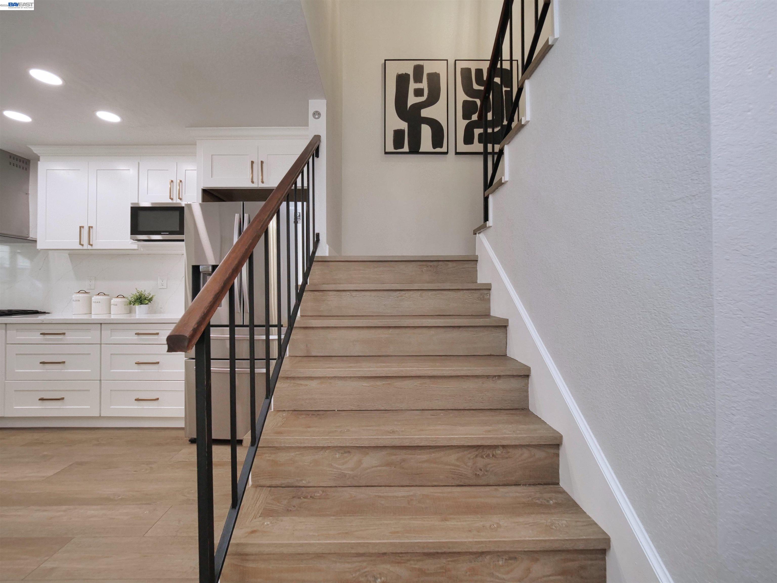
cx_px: 388
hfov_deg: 102.1
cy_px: 292
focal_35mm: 14
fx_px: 314
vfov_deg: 85.7
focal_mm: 7
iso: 800
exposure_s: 1/160
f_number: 4.5
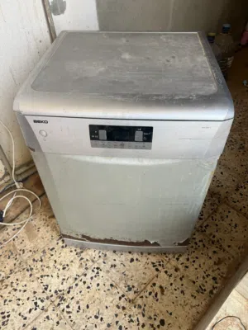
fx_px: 248
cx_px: 124
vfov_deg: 67.3
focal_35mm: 26
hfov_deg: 53.1
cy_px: 165
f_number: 1.5
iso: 50
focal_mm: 5.7
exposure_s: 1/407
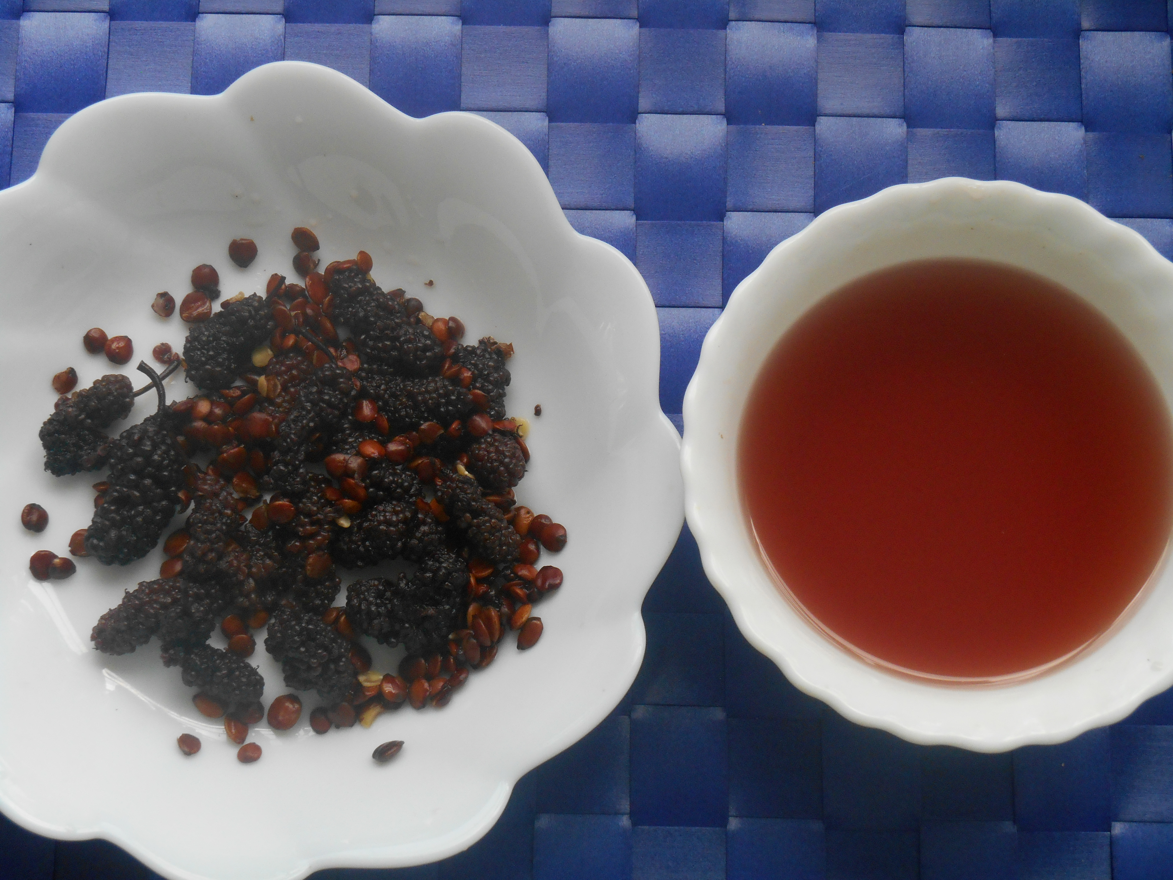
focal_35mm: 70
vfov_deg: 21.0
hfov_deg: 27.8
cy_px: 440
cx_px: 586
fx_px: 2372
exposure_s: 1/250
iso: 250
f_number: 4.5
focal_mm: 12.5
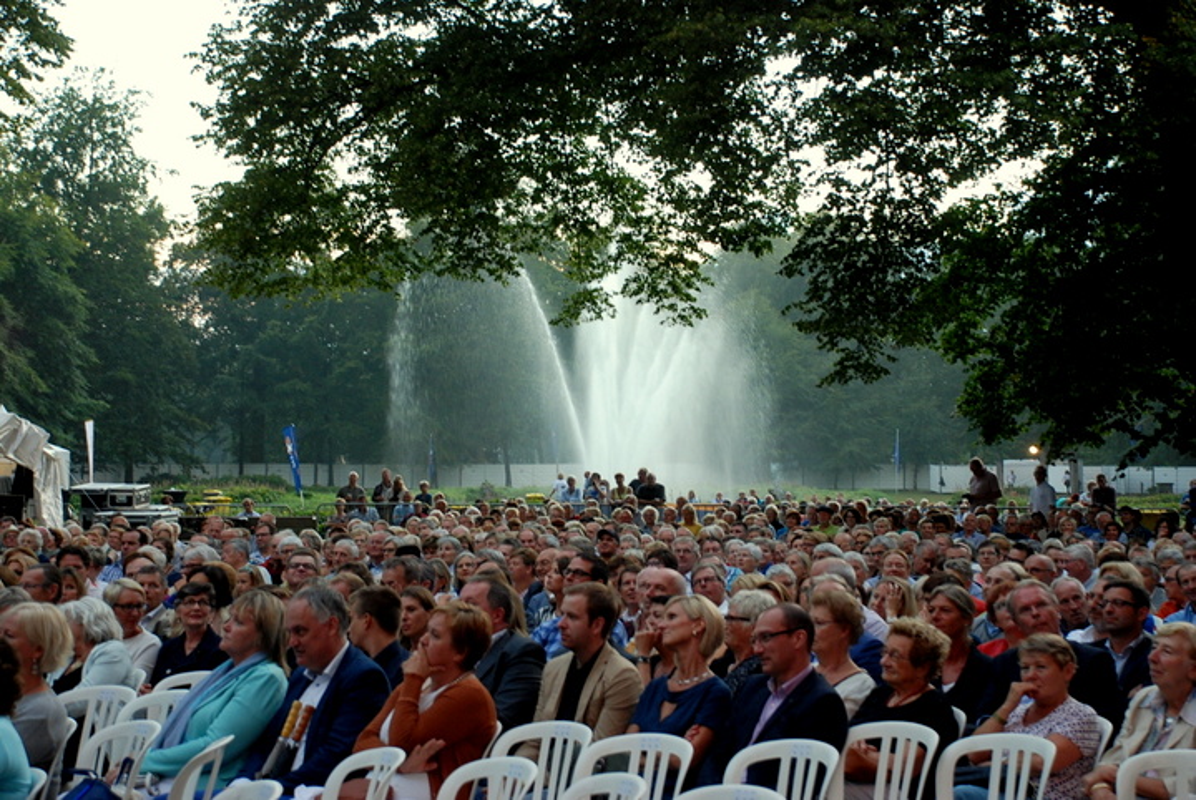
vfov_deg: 19.0
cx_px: 598
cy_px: 400
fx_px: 2395
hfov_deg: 28.0
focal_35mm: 72
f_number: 4.8
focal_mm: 48
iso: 320
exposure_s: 1/50
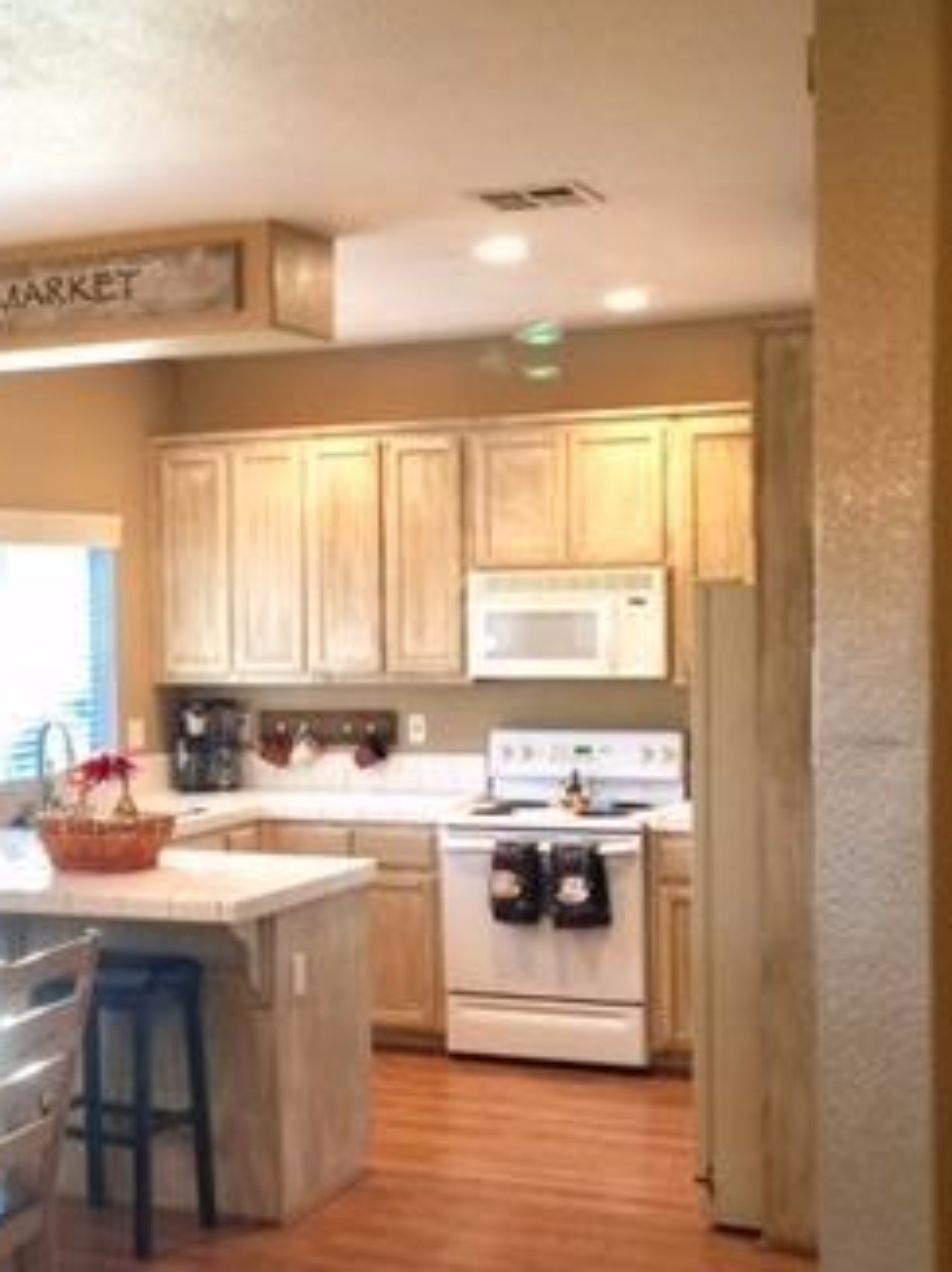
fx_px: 2093
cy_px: 714
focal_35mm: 57
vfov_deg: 33.8
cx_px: 199
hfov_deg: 25.2
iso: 40
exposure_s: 1/15
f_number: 2.2
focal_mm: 4.15
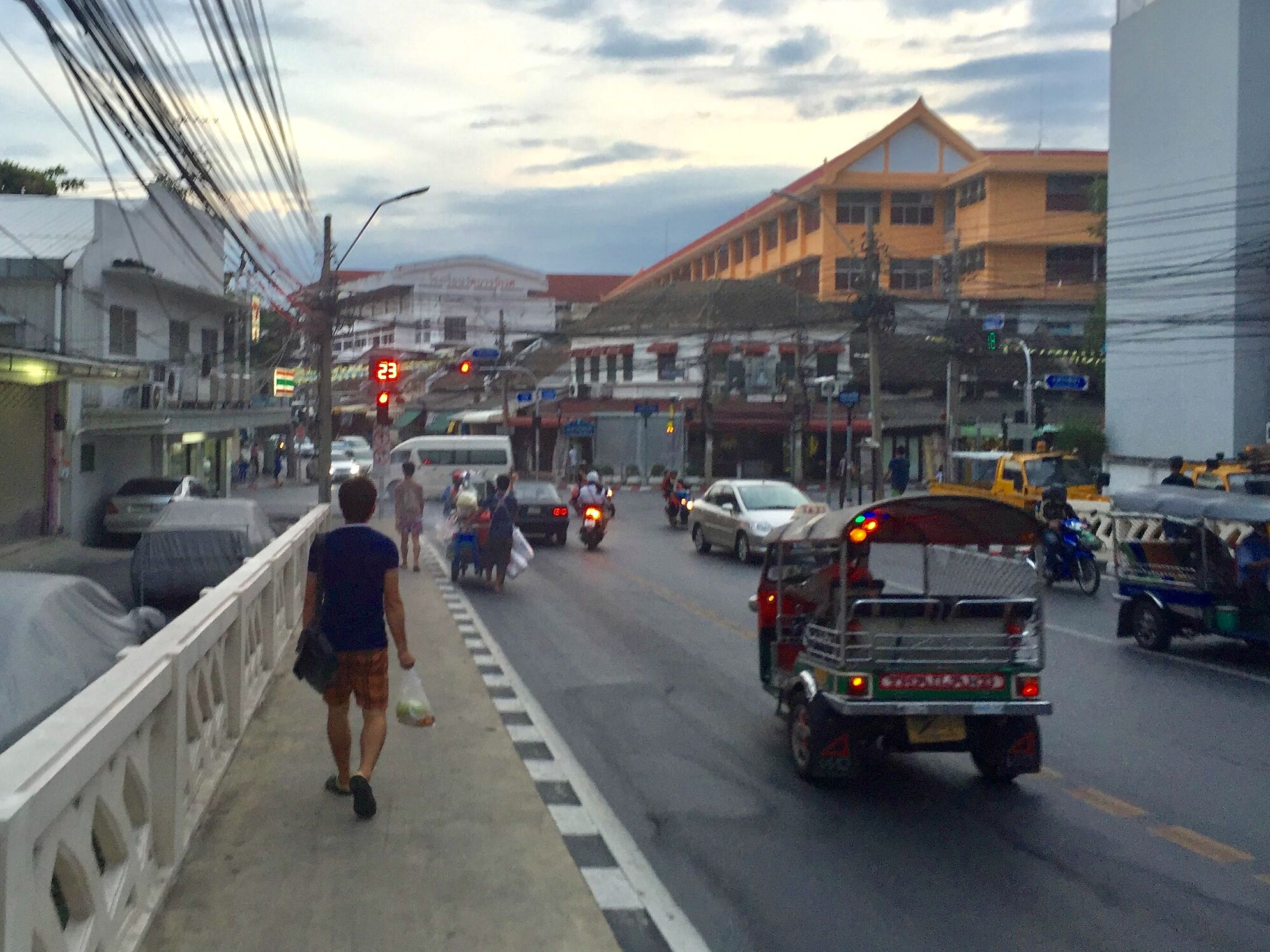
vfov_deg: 40.6
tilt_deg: +1.5
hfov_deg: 52.3
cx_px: 510
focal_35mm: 35
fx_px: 1284
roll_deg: +1.3
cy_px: 404
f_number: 2.2
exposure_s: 1/100
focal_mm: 4.15
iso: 50
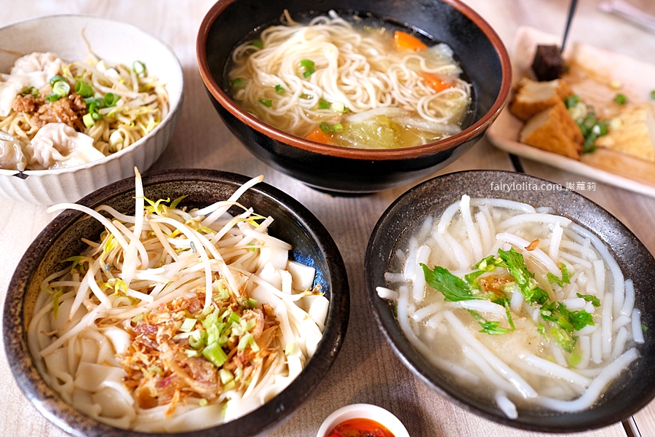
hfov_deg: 54.4
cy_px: 218
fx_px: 637
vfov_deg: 37.9
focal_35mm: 35
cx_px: 328
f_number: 2.8
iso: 1250
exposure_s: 1/210
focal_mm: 23
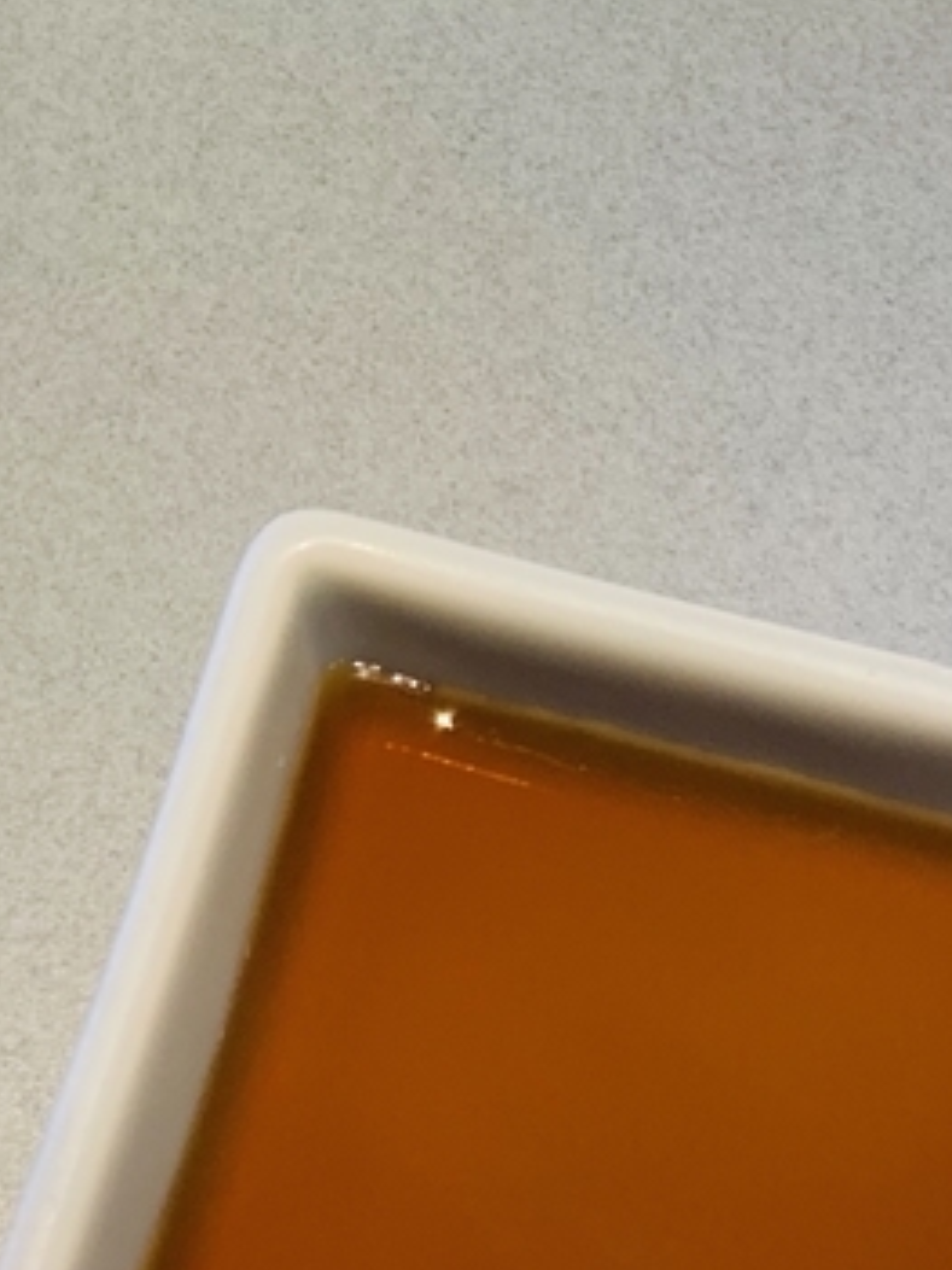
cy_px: -261
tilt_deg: -47.2
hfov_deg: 16.4
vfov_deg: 20.6
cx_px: 145
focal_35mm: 89
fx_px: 3266
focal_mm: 4.25
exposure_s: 1/50
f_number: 1.8
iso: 100
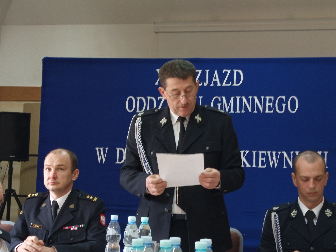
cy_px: 126
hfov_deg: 25.7
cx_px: 168
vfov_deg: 19.4
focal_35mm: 76
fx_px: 738
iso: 413
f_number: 1.7
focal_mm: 5.24
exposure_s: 1/33.3
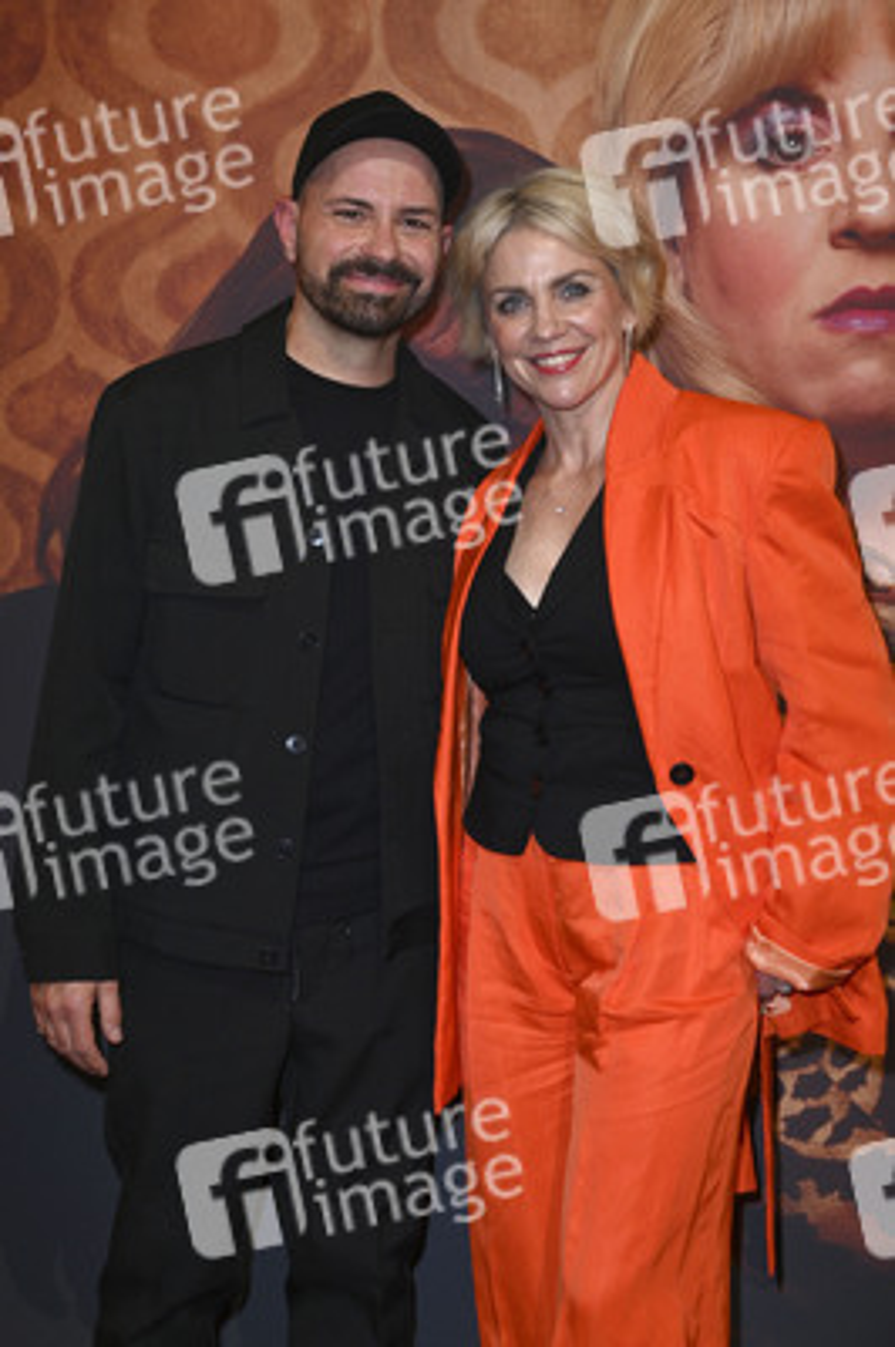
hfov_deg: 20.0
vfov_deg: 29.7
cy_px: 674
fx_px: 2540
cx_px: 448
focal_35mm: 68
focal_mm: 68
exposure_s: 1/250
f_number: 5.6
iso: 1250
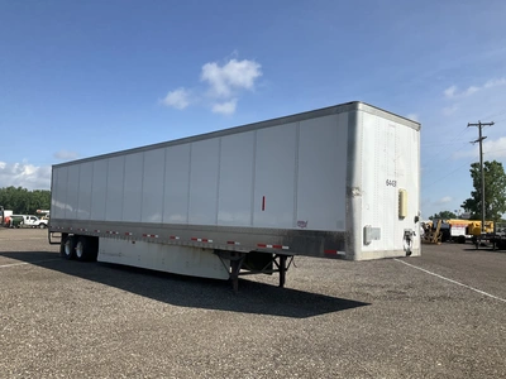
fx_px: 424
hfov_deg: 61.7
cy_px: 190
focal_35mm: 29
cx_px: 253
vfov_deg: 48.2
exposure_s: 1/2058
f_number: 1.8
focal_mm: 3
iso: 25
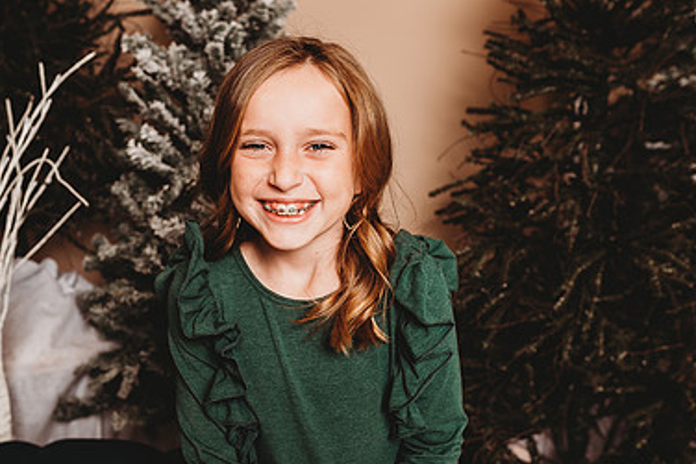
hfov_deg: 51.3
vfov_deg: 36.0
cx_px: 261
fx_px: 716
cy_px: 250
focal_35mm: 37
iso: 100
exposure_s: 1/160
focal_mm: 24
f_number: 3.2
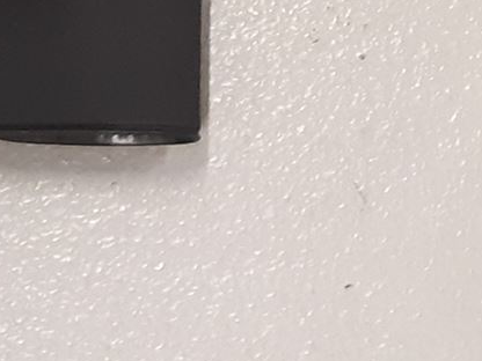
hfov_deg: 15.4
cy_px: -484
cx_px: 268
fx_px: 1782
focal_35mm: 128
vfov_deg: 10.2
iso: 200
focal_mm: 3.93
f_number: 1.7
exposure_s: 1/50
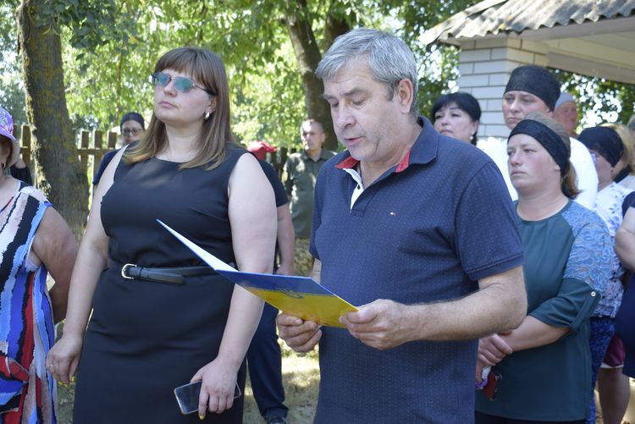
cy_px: 212
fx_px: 927
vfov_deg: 25.8
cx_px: 318
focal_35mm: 52
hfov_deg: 37.8
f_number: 5.6
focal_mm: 35
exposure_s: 1/125
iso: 400
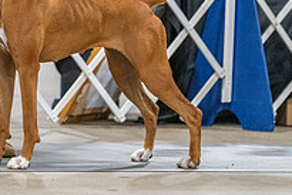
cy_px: -51
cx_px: 40
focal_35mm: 567
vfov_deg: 2.4
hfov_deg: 3.6
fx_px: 4602
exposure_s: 1/250
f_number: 3.2
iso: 6400
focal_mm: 200
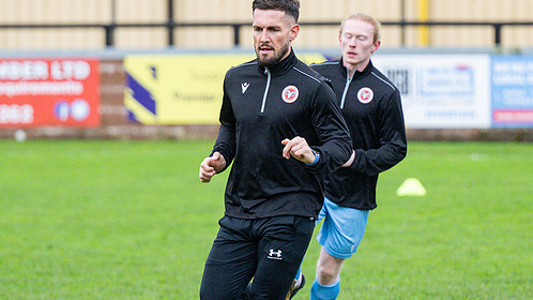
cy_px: 212
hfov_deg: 4.9
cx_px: 342
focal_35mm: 440
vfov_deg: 2.8
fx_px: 6218
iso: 800
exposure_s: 1/1000
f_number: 2.8
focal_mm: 165
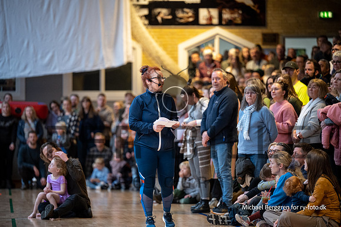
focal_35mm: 200
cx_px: 170
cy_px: 114
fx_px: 1895
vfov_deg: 6.9
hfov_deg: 10.3
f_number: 2.8
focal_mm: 200
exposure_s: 1/250
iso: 2200
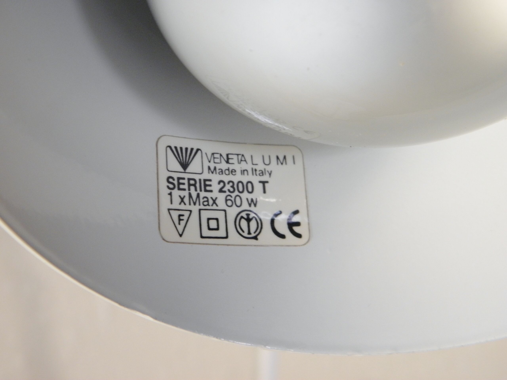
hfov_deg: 24.4
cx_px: 254
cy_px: 190
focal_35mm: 80
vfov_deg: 18.4
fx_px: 1172
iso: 200
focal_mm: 14.3
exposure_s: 1/30
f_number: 4.4
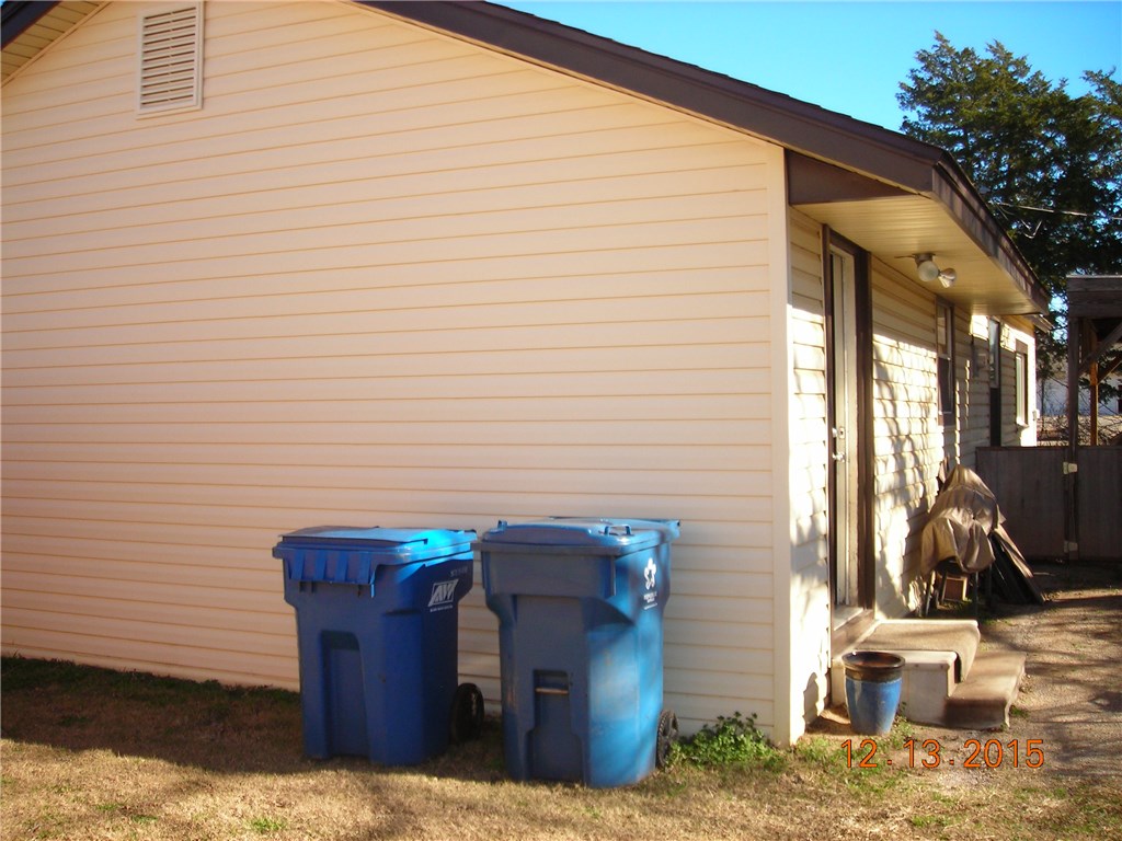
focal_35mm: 38
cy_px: 420
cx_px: 561
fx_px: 1232
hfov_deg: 49.0
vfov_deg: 37.7
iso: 70
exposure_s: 1/331
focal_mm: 6.3
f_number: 3.2
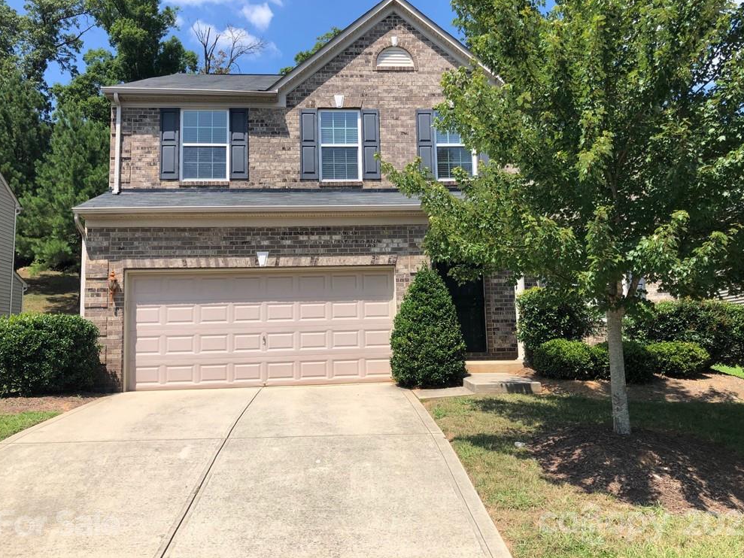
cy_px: 271
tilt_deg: +6.4
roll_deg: +1.9
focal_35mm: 29
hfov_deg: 61.7
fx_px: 623
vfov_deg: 48.2
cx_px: 377
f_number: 1.8
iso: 20
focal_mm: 3.99
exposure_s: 1/1715
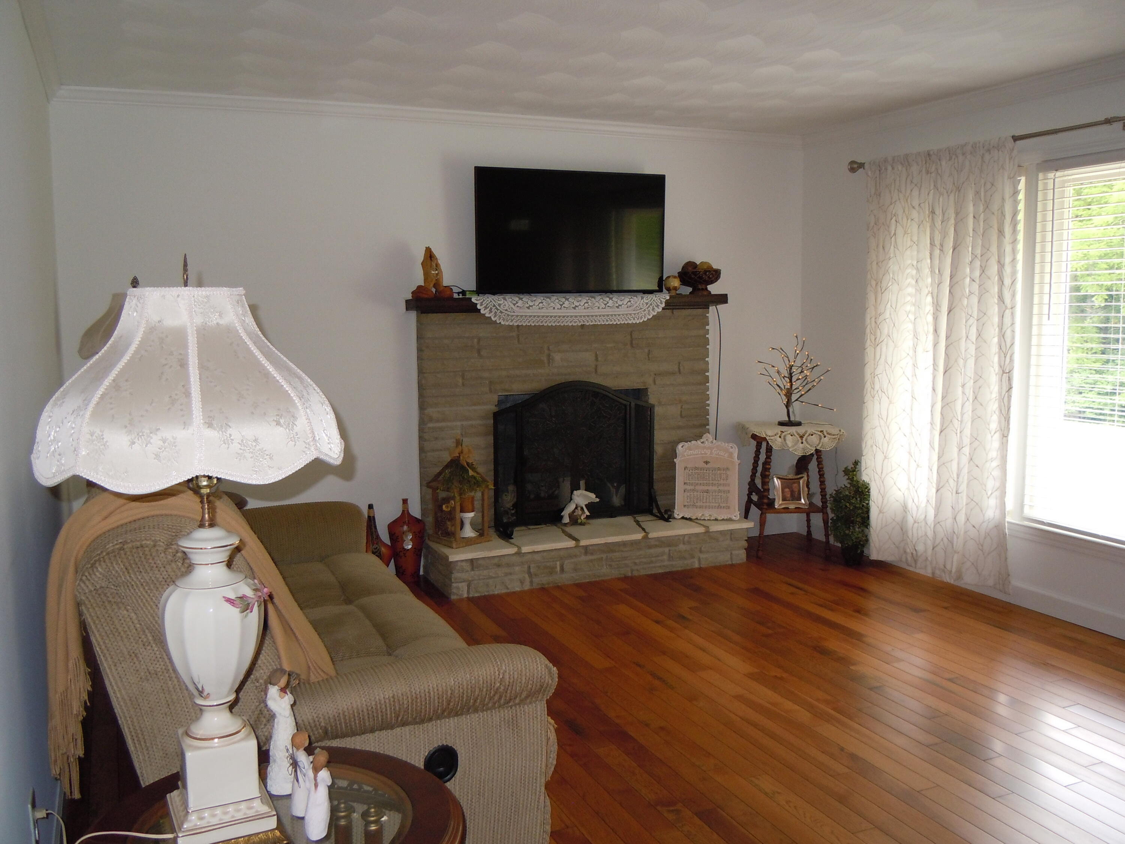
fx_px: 975
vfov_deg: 46.8
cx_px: 562
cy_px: 422
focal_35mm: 30
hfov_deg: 60.0
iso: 200
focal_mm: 5.4
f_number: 3.5
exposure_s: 1/30
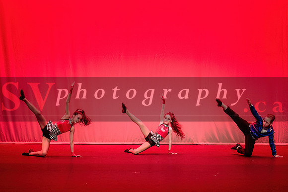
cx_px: 159
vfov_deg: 9.5
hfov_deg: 14.2
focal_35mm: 144
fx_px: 1154
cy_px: 105
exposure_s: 1/250
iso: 1250
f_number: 2.8
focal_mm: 130
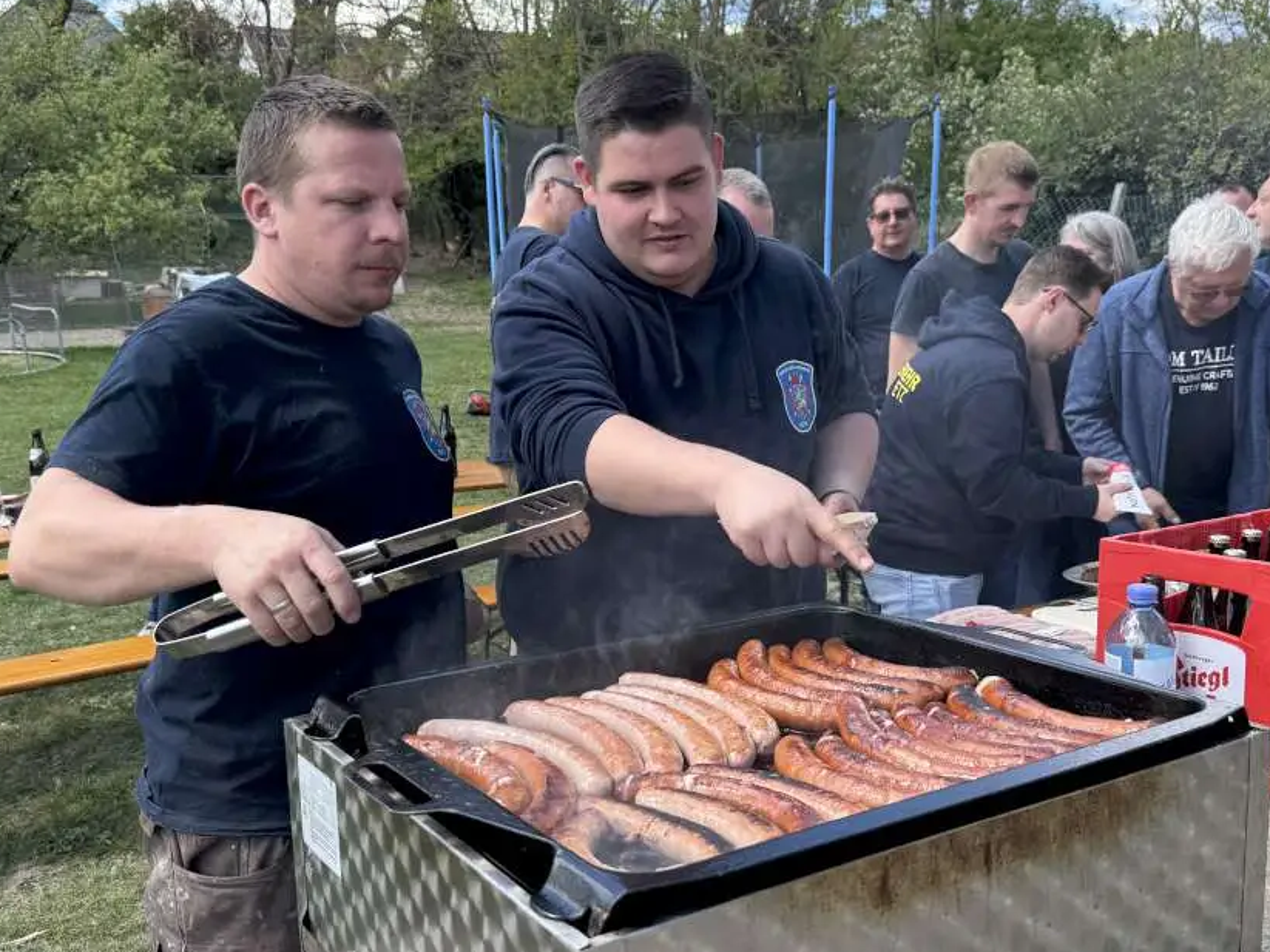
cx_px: 681
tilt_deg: -10.5
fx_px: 1284
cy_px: 534
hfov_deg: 52.6
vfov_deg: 40.6
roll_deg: +3.6
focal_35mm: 35
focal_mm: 6.76
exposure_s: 1/792
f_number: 1.78
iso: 80
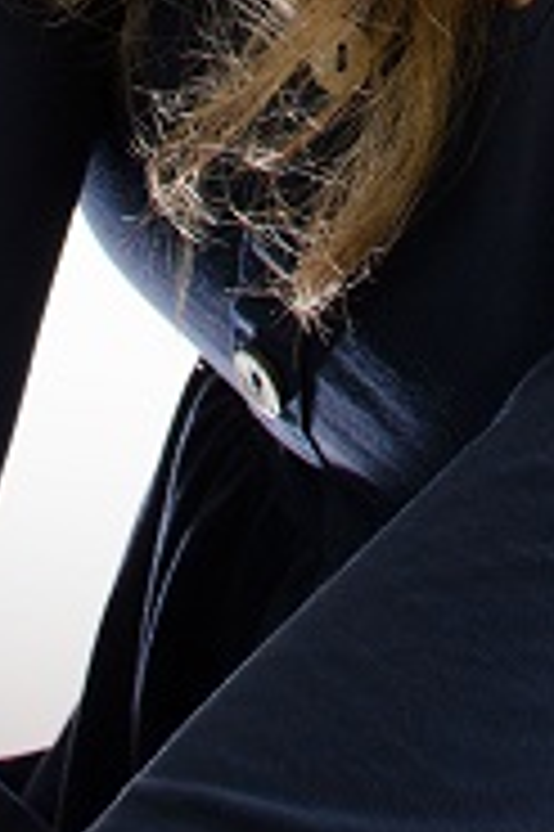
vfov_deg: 9.2
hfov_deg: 6.5
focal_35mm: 210
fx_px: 4856
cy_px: -792
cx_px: 775
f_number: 8
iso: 500
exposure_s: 1/200
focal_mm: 35
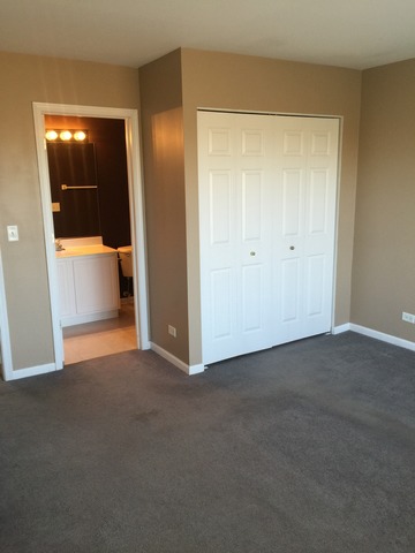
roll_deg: +0.9
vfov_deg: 61.7
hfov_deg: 48.2
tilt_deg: -10.5
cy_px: 276
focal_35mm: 29
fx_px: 464
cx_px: 208
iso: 32
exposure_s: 1/30
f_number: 2.2
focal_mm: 4.15
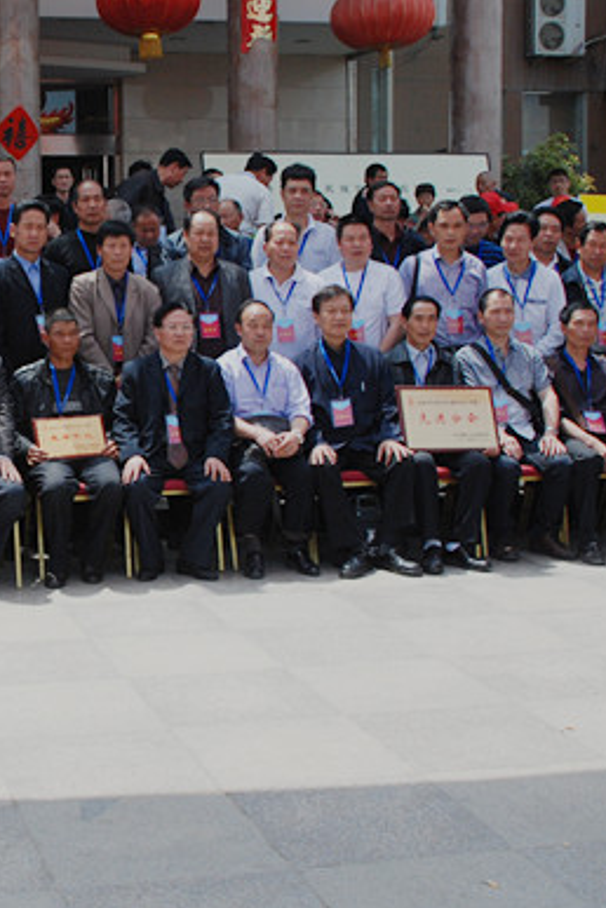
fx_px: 1565
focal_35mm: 62
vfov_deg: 32.4
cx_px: 38
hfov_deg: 21.3
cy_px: 438
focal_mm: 20
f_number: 8
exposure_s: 1/400
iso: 320
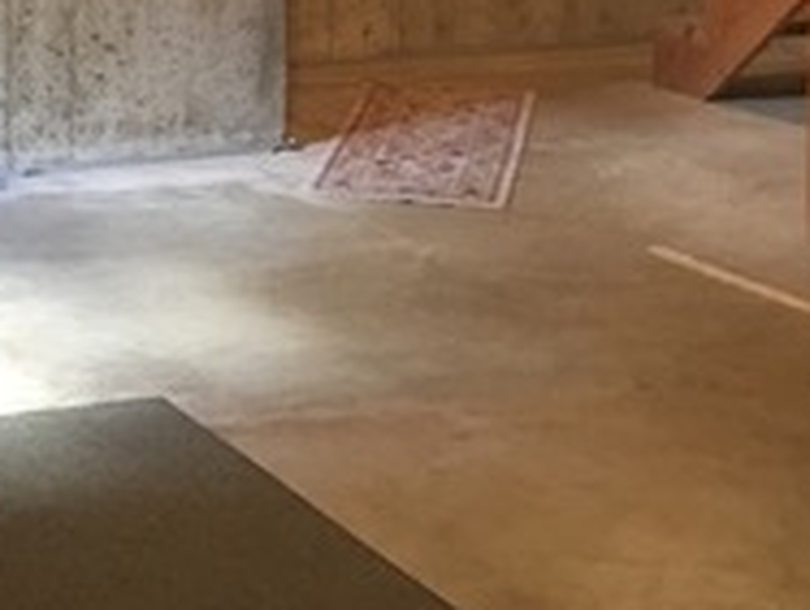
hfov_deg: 19.2
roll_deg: -0.8
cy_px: -247
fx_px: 2321
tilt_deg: -2.0
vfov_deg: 14.2
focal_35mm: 99
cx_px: 4
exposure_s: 1/4
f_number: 2.2
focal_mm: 4.15
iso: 64
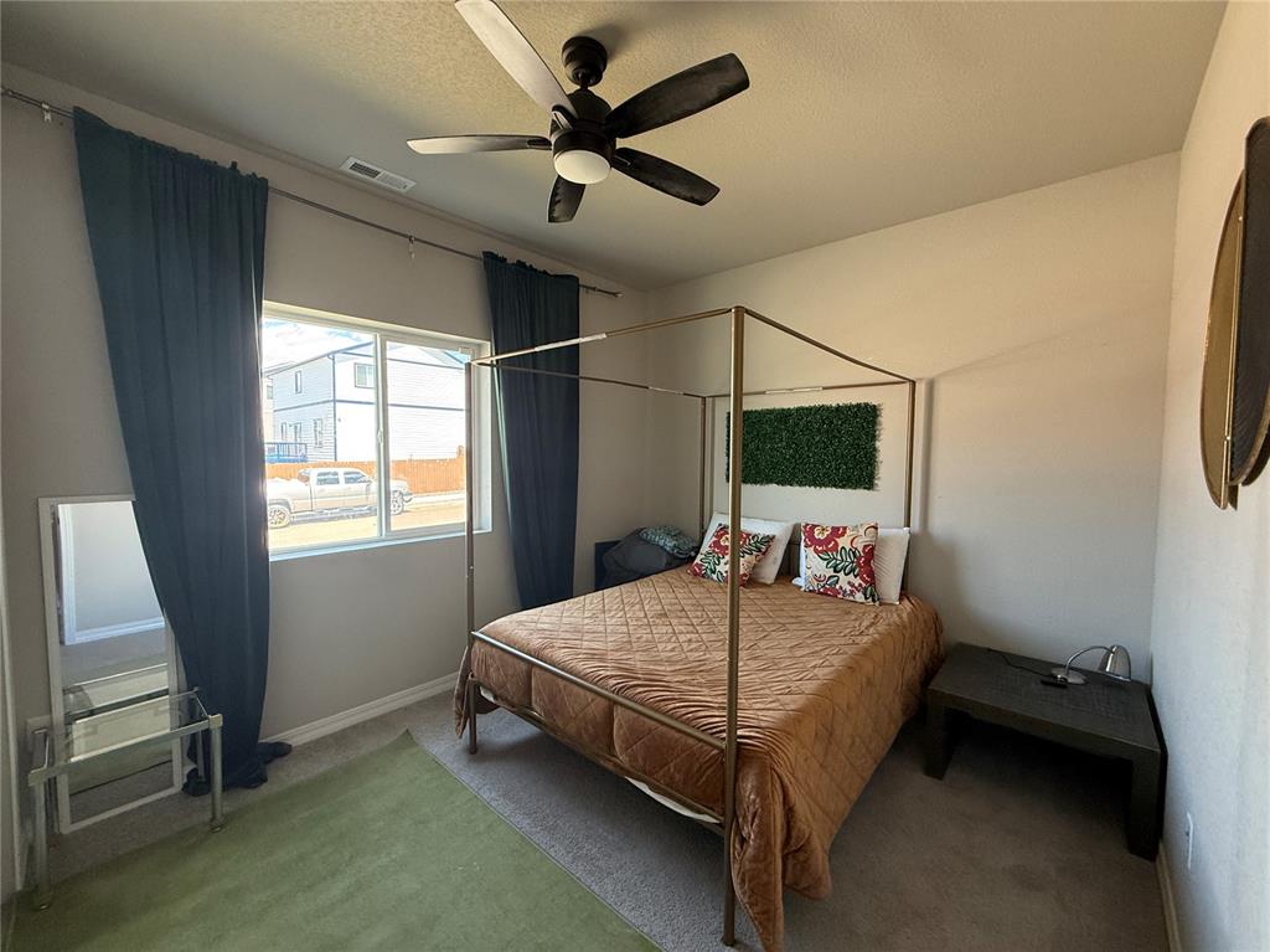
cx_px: 635
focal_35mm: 14
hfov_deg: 102.1
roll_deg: -0.9
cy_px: 476
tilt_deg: -2.1
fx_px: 513
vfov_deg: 85.6
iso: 200
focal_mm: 2.22
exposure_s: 1/99
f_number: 2.2
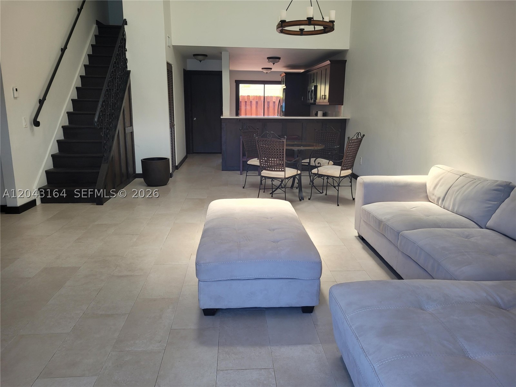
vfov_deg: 53.1
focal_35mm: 26
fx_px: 388
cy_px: 194
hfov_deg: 67.3
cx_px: 258
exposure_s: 1/120
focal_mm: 5.4
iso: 80
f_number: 1.8
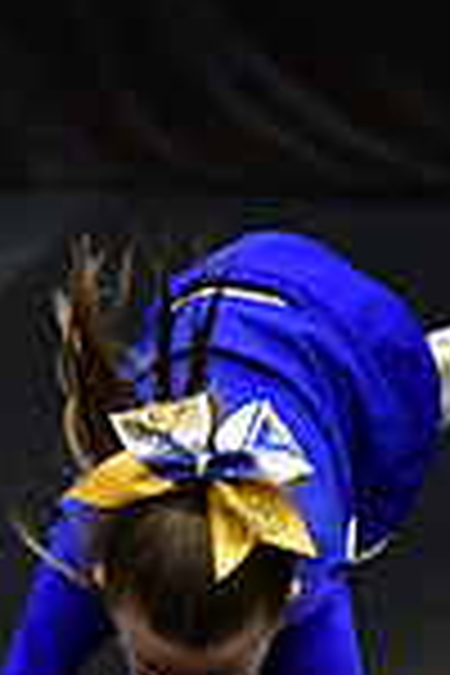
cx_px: -720
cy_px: 133
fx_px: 18486
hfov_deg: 1.4
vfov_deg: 2.1
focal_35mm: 986
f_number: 2.8
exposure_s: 1/800
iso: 4000
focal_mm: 170
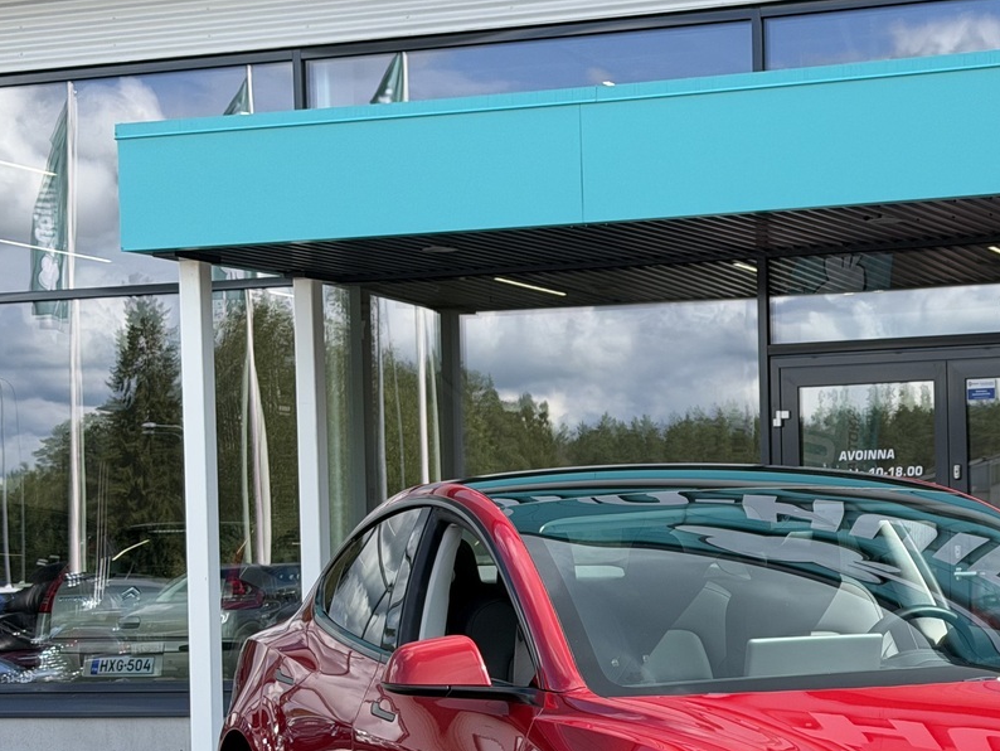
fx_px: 2514
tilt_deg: -0.9
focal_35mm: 87
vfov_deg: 16.9
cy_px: 591
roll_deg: +1.1
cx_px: 841
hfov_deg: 22.1
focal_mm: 6.76
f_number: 1.78
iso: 80
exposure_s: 1/1795
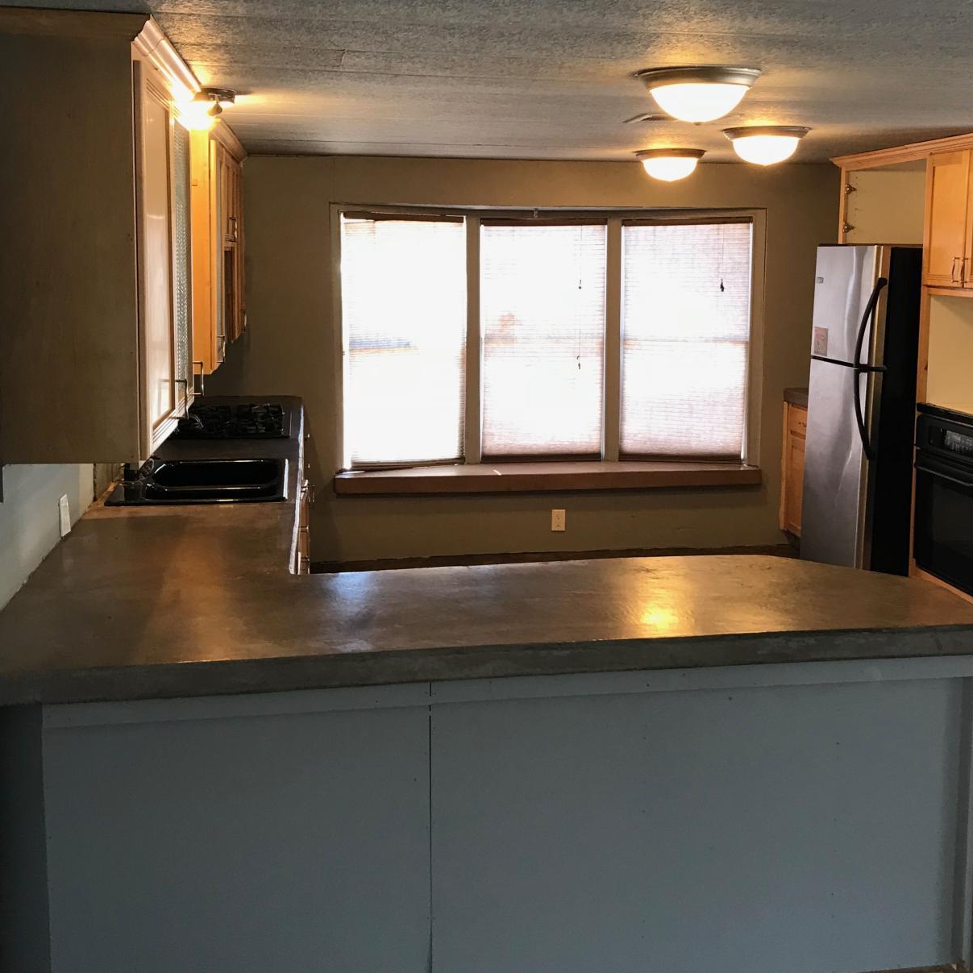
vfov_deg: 40.8
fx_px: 1304
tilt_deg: -1.9
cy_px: 394
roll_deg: +2.2
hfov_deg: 40.9
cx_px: 534
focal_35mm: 41
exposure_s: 1/24
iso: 40
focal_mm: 3.99
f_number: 1.8
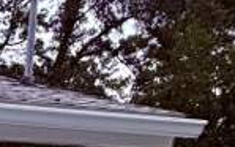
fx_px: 679
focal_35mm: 106
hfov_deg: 16.6
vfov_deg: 11.0
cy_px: 308
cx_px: -180
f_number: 2.2
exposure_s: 1/502
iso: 64
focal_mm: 2.22
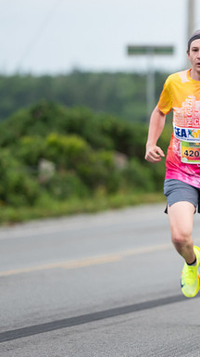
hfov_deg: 3.2
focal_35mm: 383
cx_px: 247
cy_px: 184
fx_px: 3618
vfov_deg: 5.6
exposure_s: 1/800
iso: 500
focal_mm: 200
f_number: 4
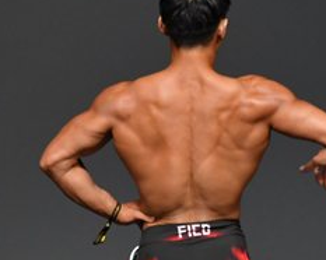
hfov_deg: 1.8
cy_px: 252
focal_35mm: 1076
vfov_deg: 1.4
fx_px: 10373
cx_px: 302
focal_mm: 230
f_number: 5.6
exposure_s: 1/400
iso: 2000
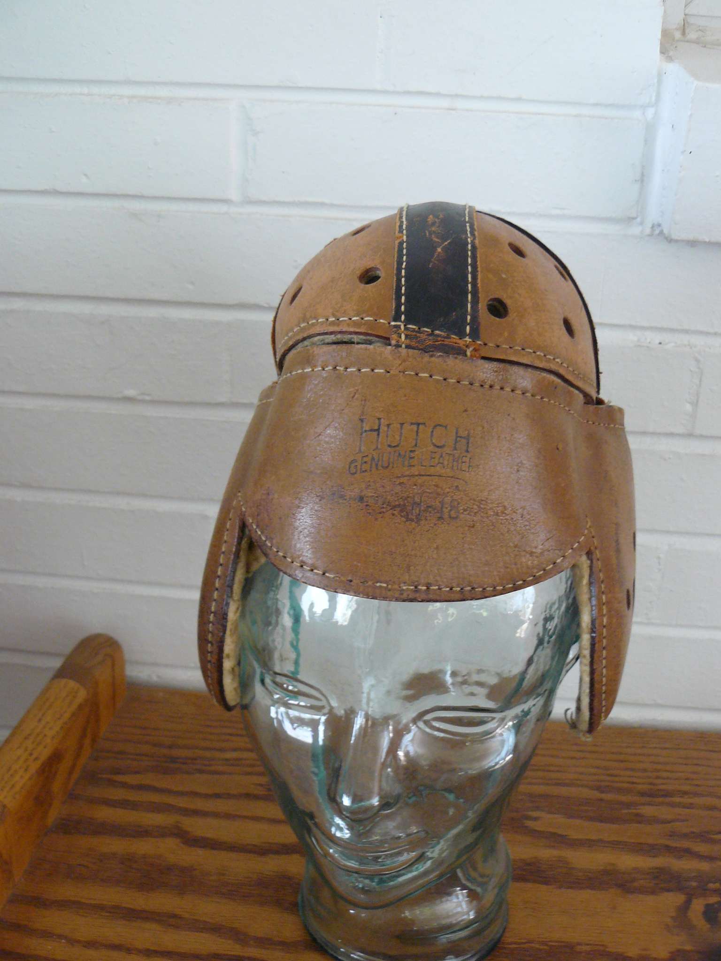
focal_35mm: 36
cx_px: 360
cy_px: 480
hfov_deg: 39.7
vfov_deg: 51.4
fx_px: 1000
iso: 200
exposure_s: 1/20
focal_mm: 6
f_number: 3.2
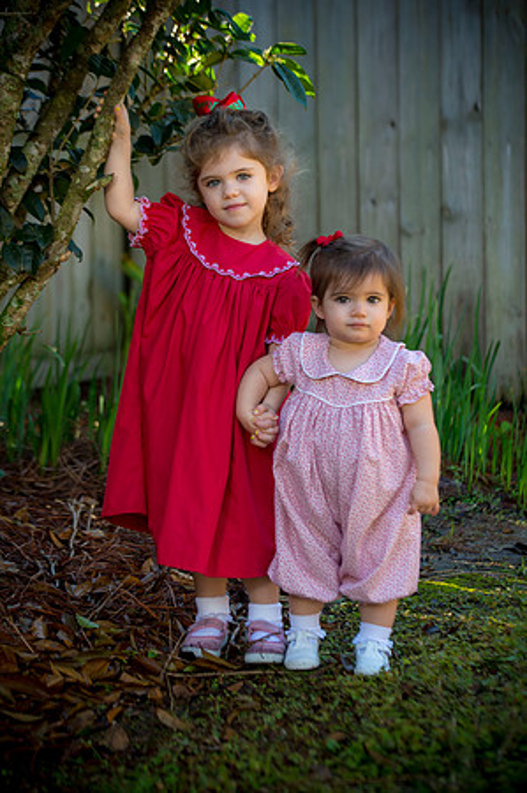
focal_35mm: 90
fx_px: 1981
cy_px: 396
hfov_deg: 15.2
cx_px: 264
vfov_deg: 22.6
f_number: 4
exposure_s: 1/250
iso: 320
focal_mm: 90
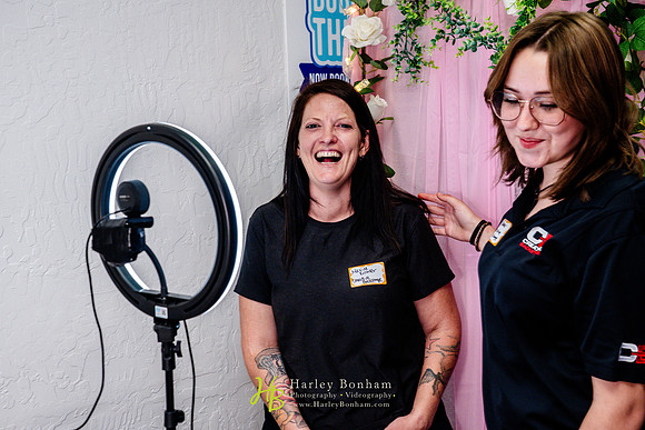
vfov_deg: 27.5
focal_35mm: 49
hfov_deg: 40.3
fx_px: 878
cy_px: 215
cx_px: 322
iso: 2000
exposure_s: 1/200
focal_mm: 49
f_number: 5.6
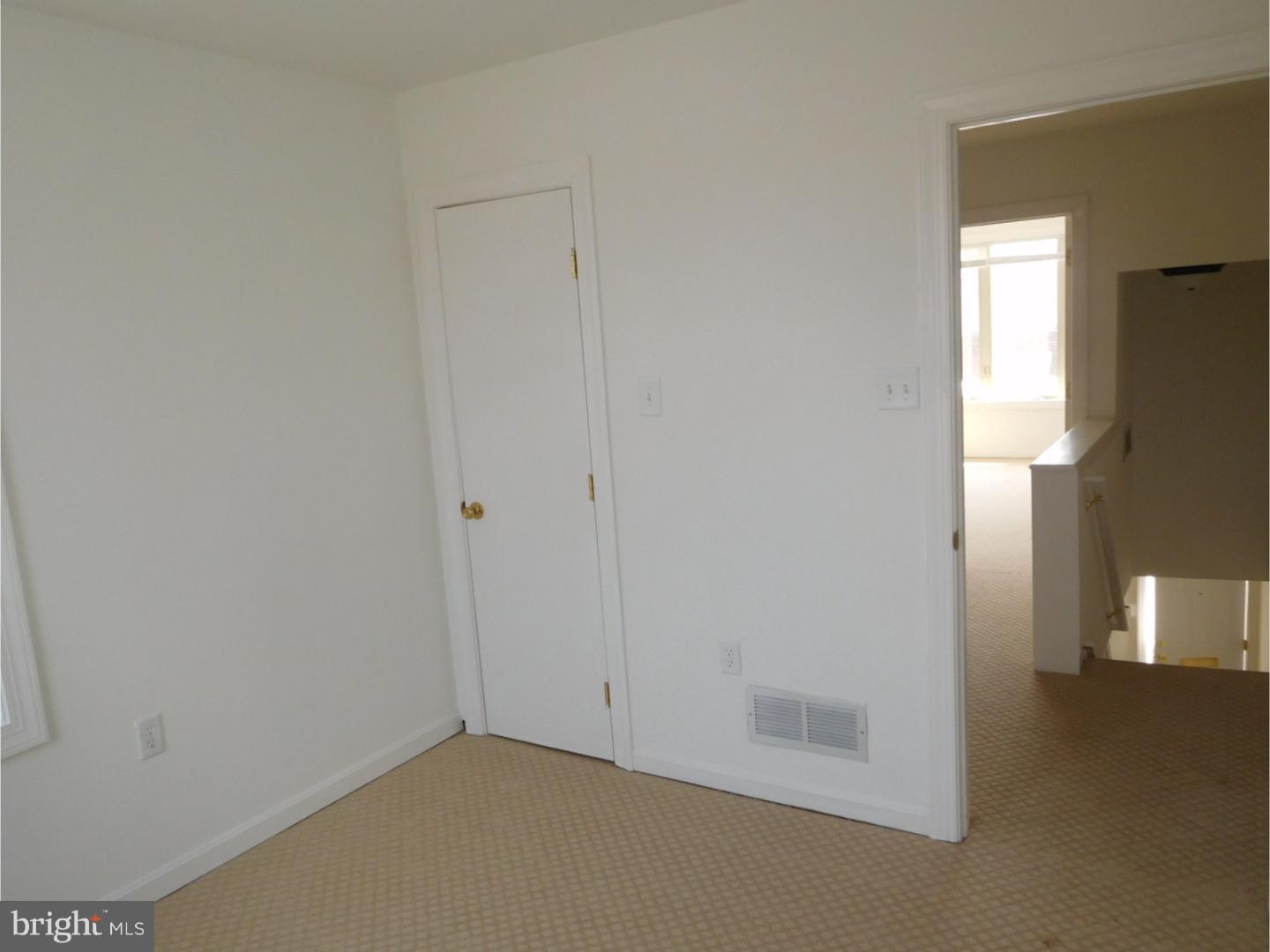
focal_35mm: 25
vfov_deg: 54.9
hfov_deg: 69.4
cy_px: 476
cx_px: 635
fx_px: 917
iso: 125
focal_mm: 4.5
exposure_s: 1/50
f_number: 3.4
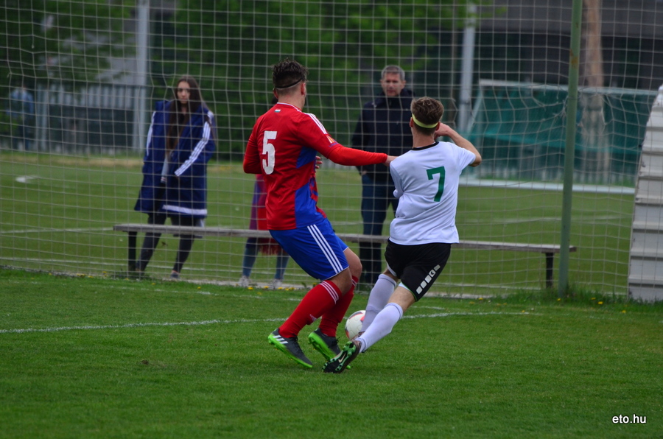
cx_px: 332
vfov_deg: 3.4
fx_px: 7443
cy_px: 220
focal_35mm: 405
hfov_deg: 5.1
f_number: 5.6
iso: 800
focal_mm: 270
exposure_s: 1/1250
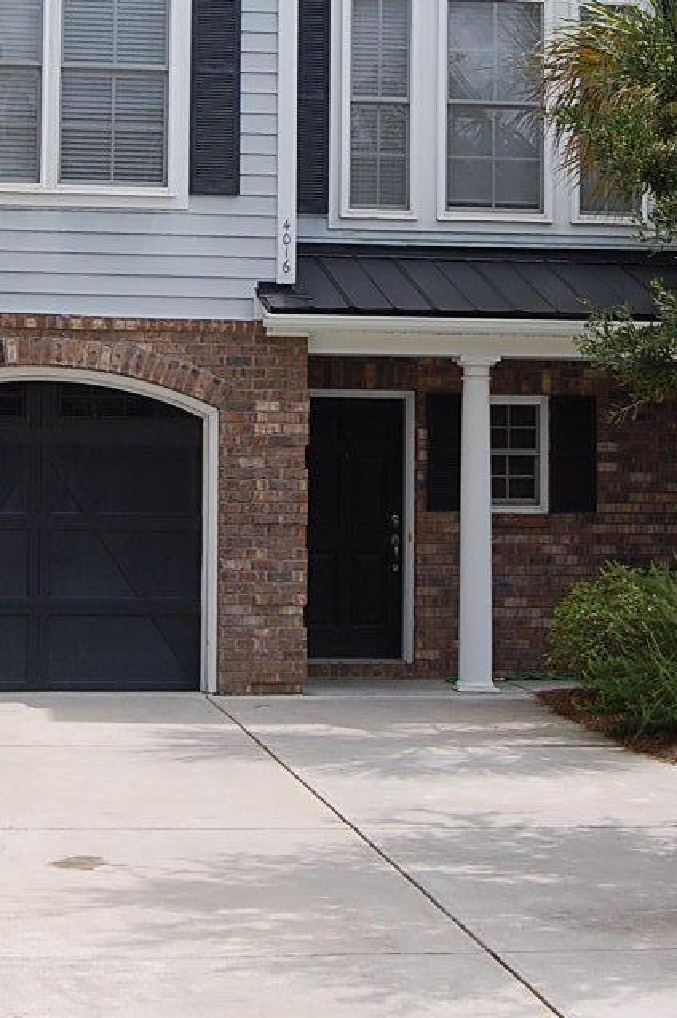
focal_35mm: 99
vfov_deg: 20.3
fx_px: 2798
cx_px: 326
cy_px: 164
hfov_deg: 13.8
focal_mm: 28
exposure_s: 1/250
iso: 200
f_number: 8
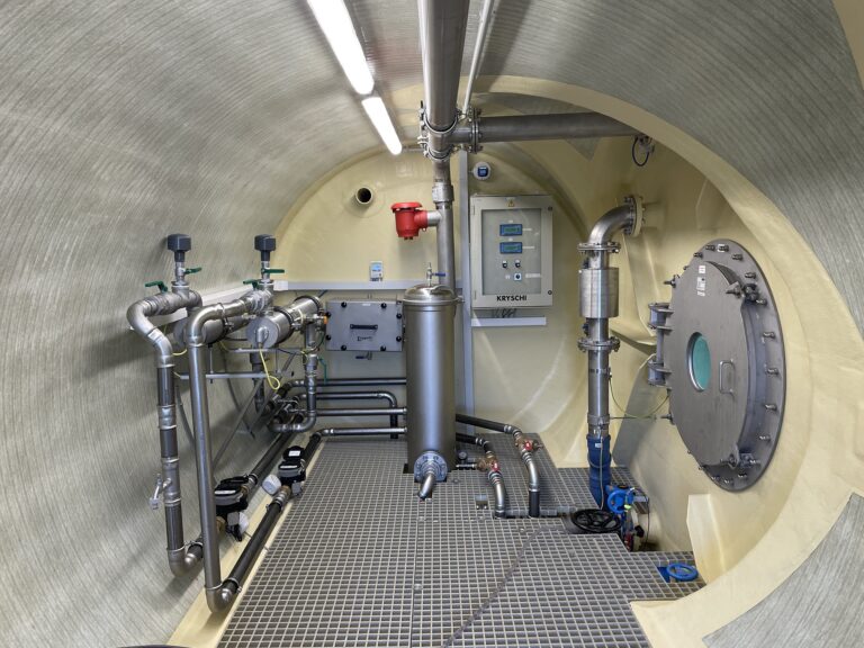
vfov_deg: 53.1
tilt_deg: -7.2
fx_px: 649
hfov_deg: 67.3
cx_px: 432
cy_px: 324
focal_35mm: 26
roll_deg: +1.5
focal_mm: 4.2
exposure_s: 1/100
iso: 80
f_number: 1.6
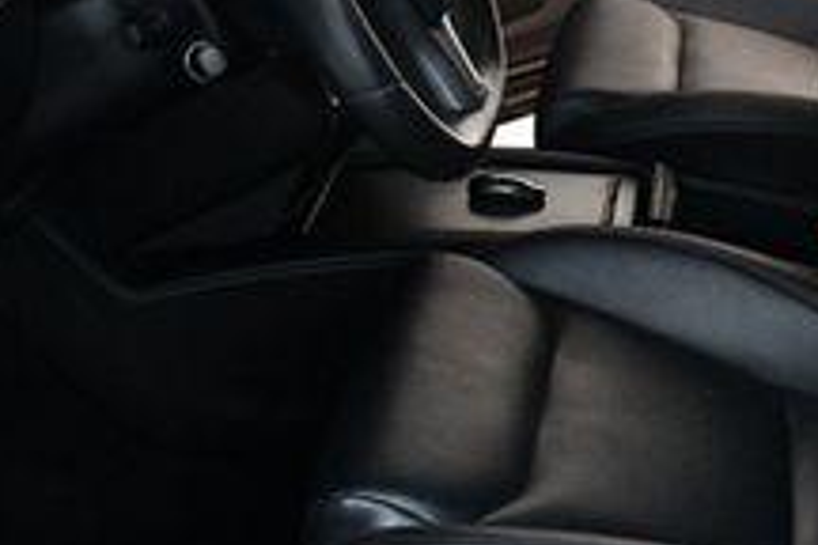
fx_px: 1818
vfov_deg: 16.9
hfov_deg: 24.1
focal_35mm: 80
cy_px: 106
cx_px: 833
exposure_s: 1/80
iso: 3200
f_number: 3.5
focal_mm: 18
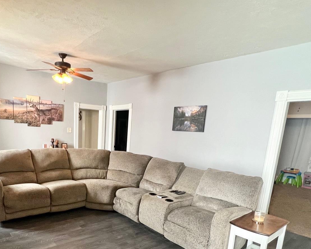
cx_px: 121
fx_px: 212
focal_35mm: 23
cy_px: 178
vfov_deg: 58.6
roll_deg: -2.7
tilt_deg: -13.3
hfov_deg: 71.7
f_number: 1.8
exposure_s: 1/60
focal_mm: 1.57
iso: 320
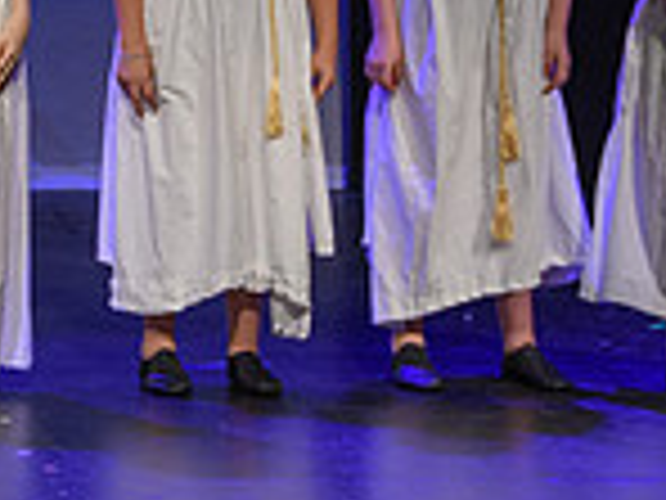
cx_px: -338
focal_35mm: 137
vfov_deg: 10.6
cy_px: -93
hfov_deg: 13.5
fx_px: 2636
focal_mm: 24
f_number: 3.2
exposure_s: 1/160
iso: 1000
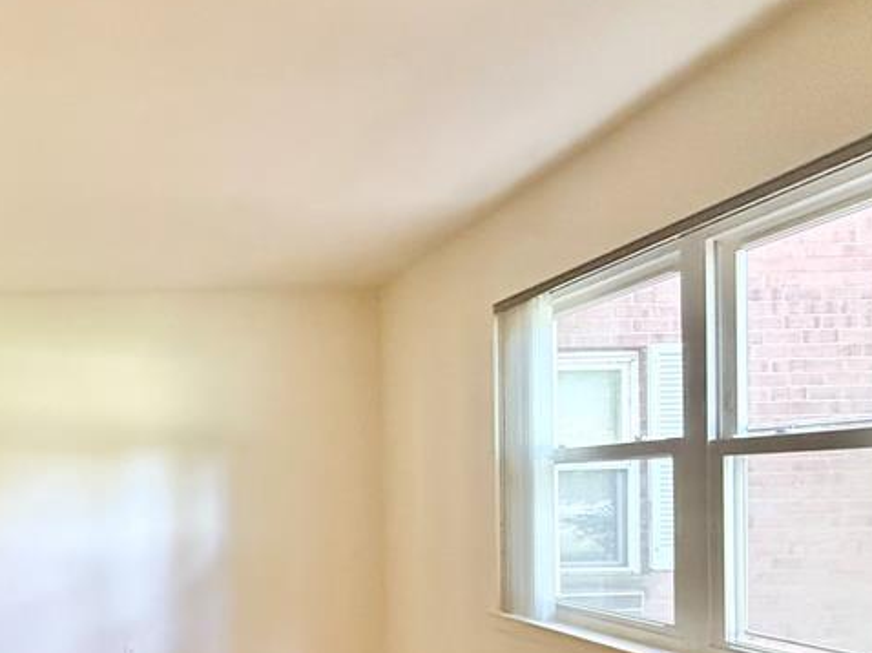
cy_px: 503
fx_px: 755
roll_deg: +1.6
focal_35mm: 30
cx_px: 77
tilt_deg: -0.4
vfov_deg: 44.9
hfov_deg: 52.3
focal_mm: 2.22
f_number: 2.2
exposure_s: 1/60
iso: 1000
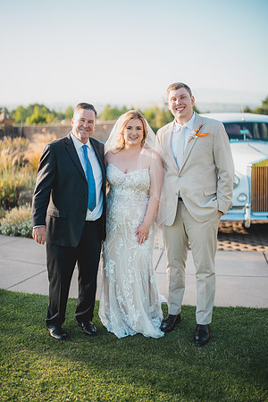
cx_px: 134
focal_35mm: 50
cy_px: 201
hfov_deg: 27.0
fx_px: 558
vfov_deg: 39.6
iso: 200
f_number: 1.2
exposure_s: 1/3200
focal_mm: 50
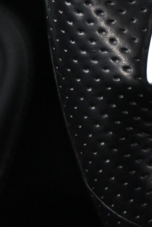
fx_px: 557
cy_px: 12
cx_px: 347
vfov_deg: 22.4
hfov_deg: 12.6
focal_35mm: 88
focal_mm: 16
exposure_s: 1/25
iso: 4500
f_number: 3.5
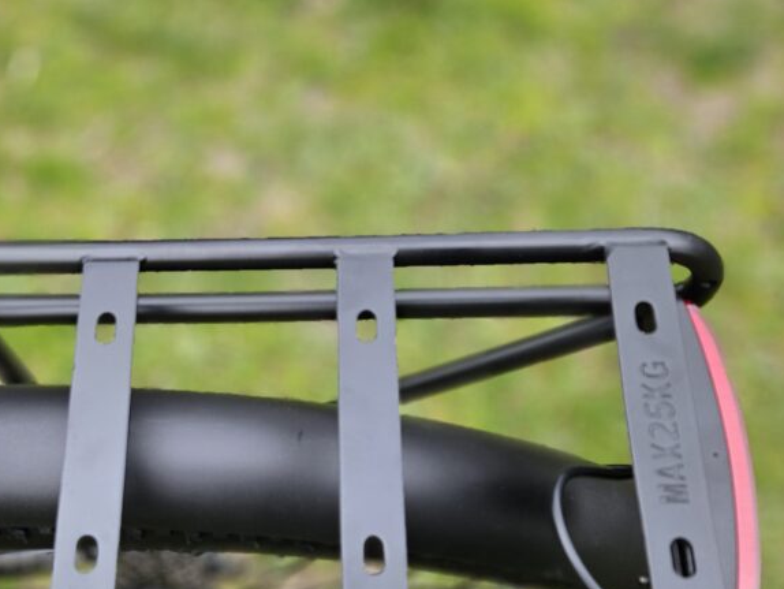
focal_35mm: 41
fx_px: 929
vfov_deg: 34.7
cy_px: 410
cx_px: 246
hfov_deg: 44.9
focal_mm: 5.4
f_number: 1.8
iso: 25
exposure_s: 1/161
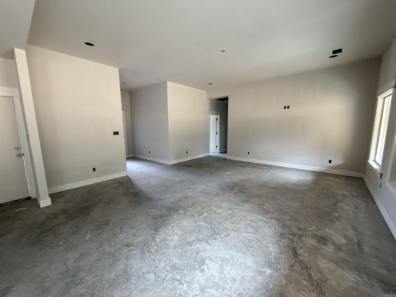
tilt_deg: -7.4
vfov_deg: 85.7
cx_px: 198
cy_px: 148
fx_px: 160
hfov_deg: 102.1
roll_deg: +1.3
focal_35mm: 14
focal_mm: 2.22
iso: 320
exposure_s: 1/67
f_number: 2.2
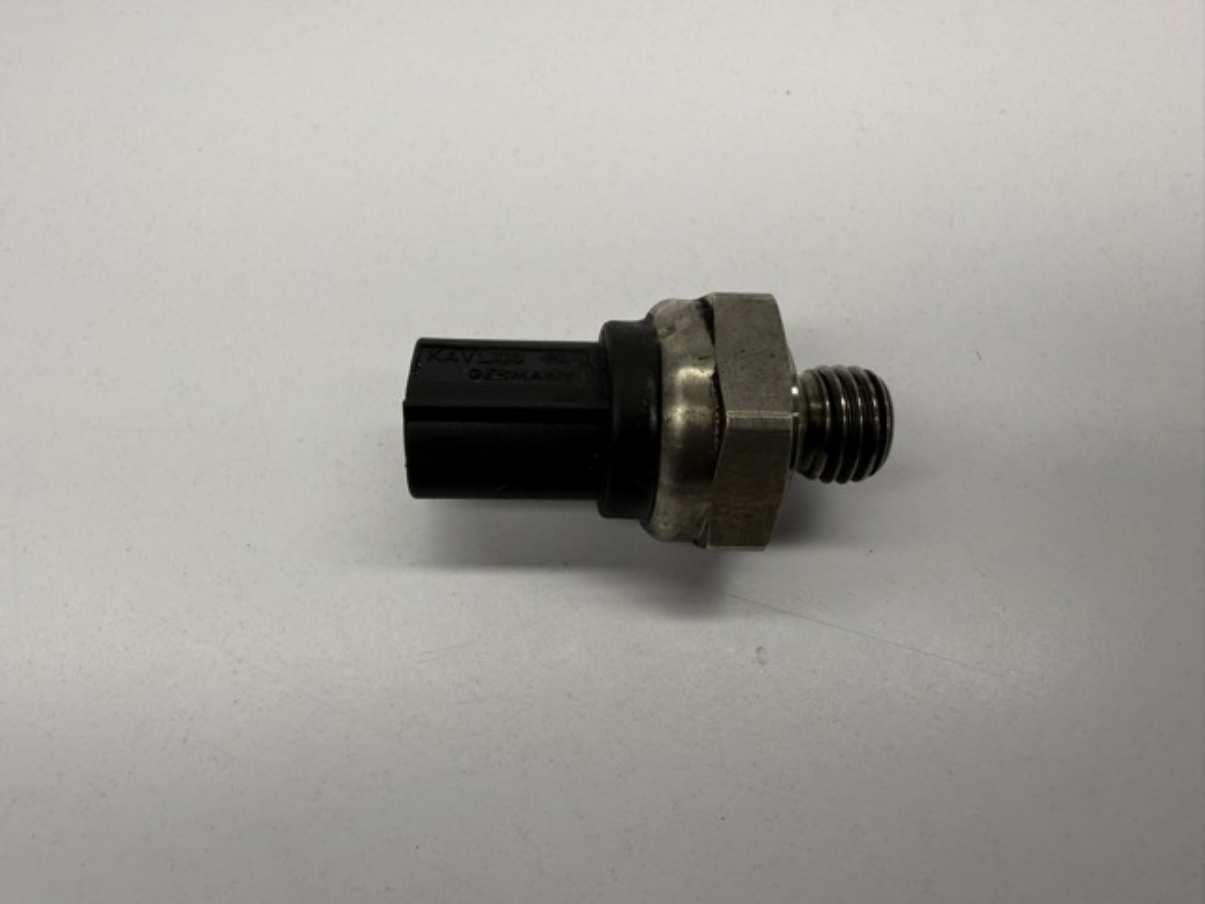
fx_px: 835
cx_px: 602
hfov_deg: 71.6
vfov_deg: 56.8
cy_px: 452
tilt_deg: -63.4
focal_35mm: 24
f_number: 2.2
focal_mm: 2.22
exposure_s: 1/497
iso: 40
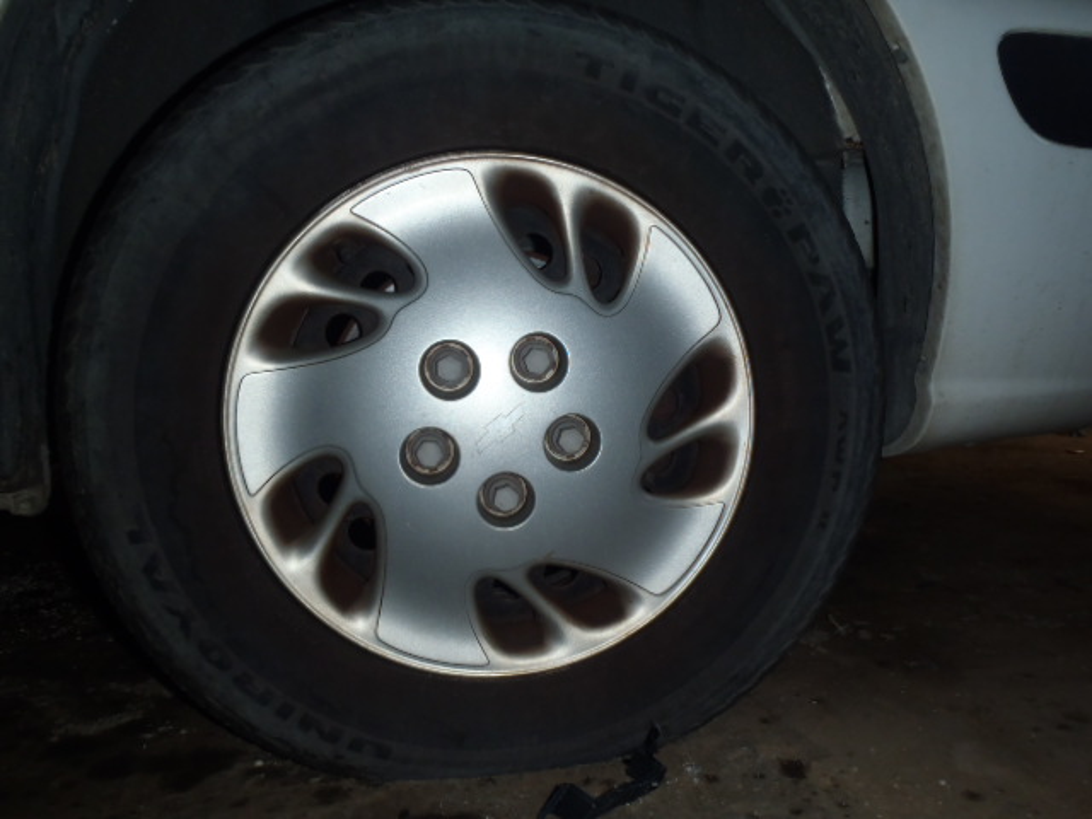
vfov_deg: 49.7
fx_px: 883
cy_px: 410
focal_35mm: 28
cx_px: 546
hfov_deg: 63.4
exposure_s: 1/30
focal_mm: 5
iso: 100
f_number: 3.9
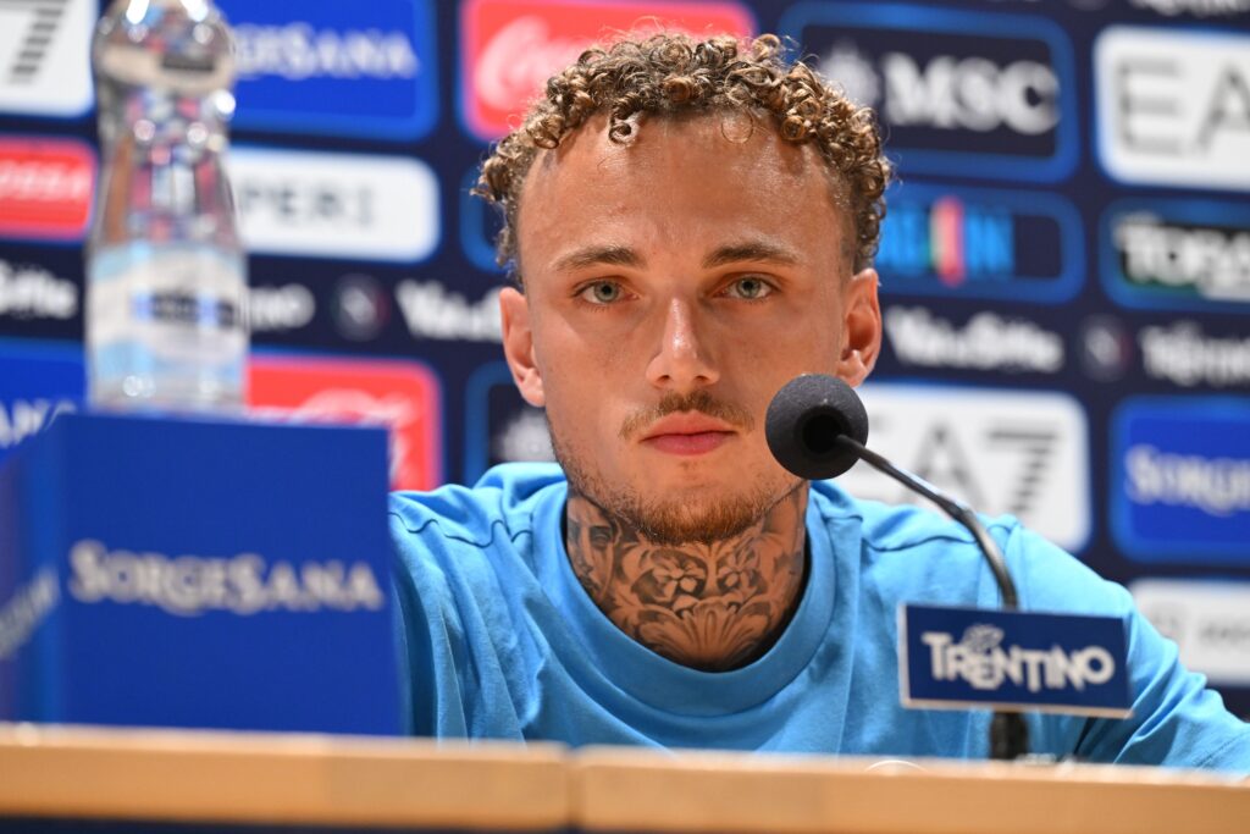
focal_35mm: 200
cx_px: 625
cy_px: 417
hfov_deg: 10.3
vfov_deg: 6.9
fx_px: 6945
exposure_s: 1/250
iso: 3200
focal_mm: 200
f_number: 4.5
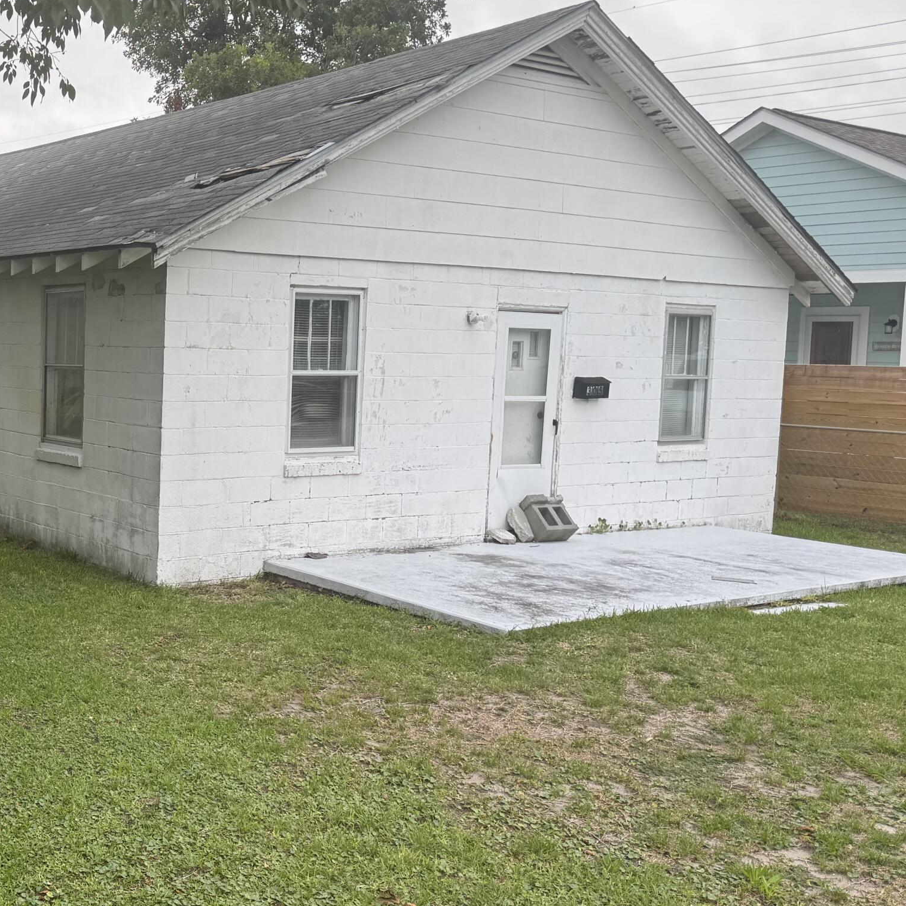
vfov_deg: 40.0
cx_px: 110
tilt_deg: -5.0
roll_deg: -1.2
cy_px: 435
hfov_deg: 37.7
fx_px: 1244
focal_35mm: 42
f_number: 1.78
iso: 80
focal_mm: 6.76
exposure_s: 1/700
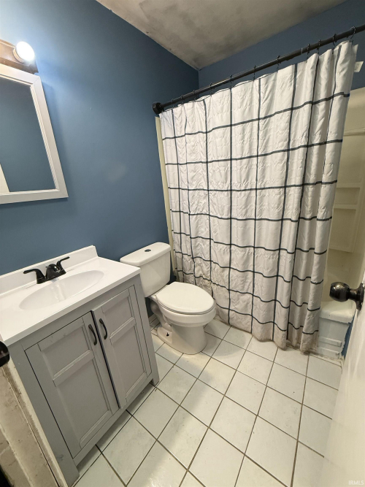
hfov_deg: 85.7
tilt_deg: -17.4
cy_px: 244
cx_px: 182
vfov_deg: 102.1
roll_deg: +4.4
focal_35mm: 14
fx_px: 197
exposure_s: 1/120
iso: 500
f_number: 2.2
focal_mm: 2.22
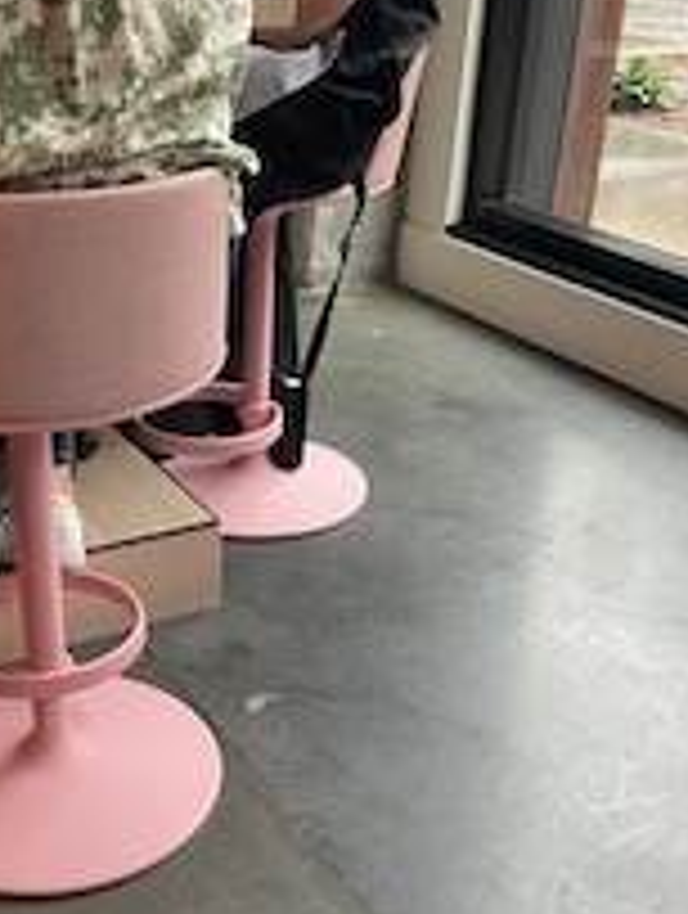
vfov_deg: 40.8
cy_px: 594
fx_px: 1215
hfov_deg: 31.3
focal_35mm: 46
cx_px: 225
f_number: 1.6
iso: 250
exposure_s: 1/60
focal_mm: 4.2
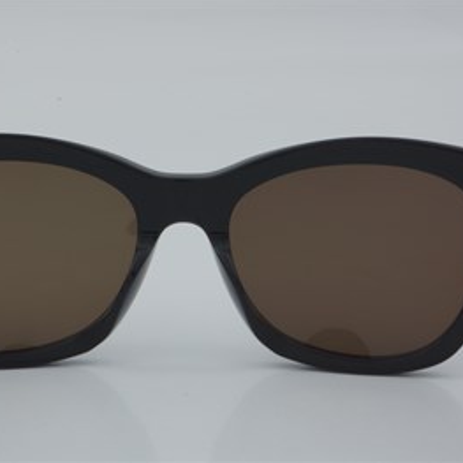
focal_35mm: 107
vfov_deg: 16.3
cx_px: 188
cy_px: 231
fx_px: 1614
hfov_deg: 16.3
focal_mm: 55
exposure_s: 1/4
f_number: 32
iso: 100
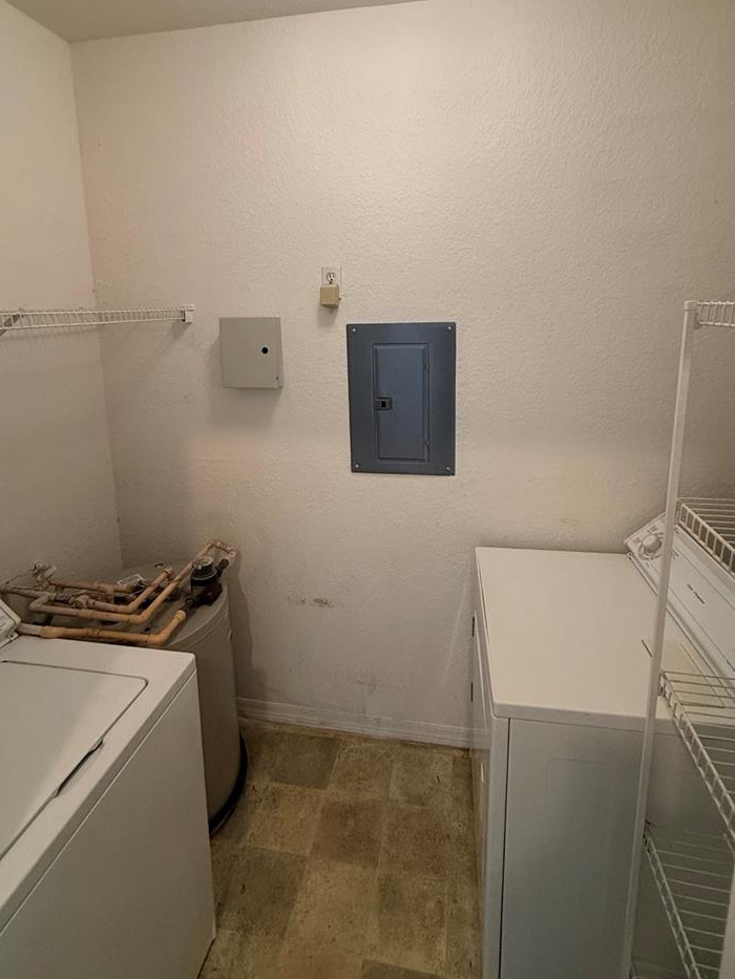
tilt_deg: -9.6
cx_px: 375
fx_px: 509
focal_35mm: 18
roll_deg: +1.2
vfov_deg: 86.8
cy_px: 400
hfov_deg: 71.6
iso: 320
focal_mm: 2.22
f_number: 2.2
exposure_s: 1/60
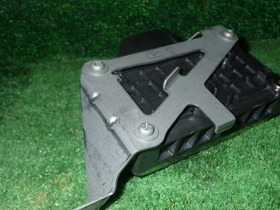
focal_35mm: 41
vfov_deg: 35.0
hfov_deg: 45.6
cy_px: 129
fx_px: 332
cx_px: 165
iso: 200
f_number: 6.3
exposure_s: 1/30
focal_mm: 5.4
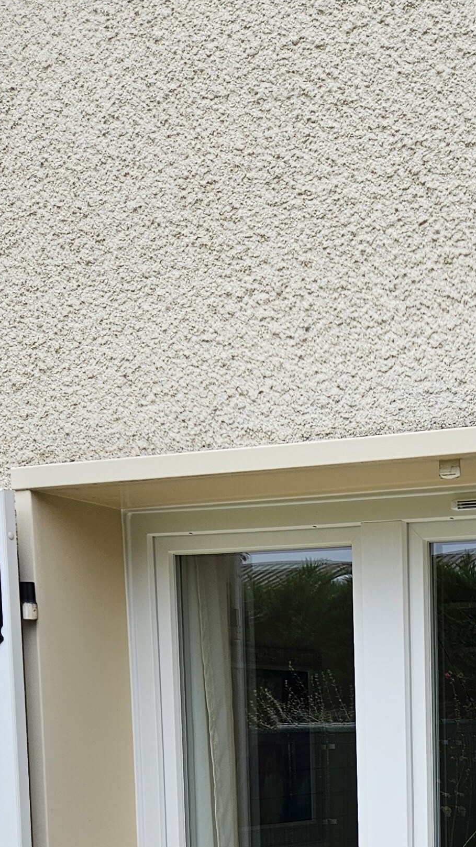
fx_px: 1392
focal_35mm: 62
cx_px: 555
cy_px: 892
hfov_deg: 18.5
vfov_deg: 30.8
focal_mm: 5.4
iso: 25
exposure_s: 1/279
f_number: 1.8
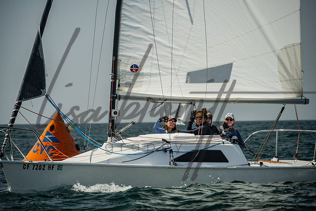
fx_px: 1756
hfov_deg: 10.3
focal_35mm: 200
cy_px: 106
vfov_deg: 6.9
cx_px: 158
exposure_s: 1/800
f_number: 6.3
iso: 320
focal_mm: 200
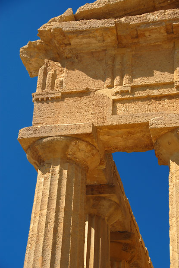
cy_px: 134
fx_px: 558
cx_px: 90
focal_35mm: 75
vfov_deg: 27.0
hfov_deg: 18.2
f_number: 5
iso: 100
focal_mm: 50
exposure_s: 1/180
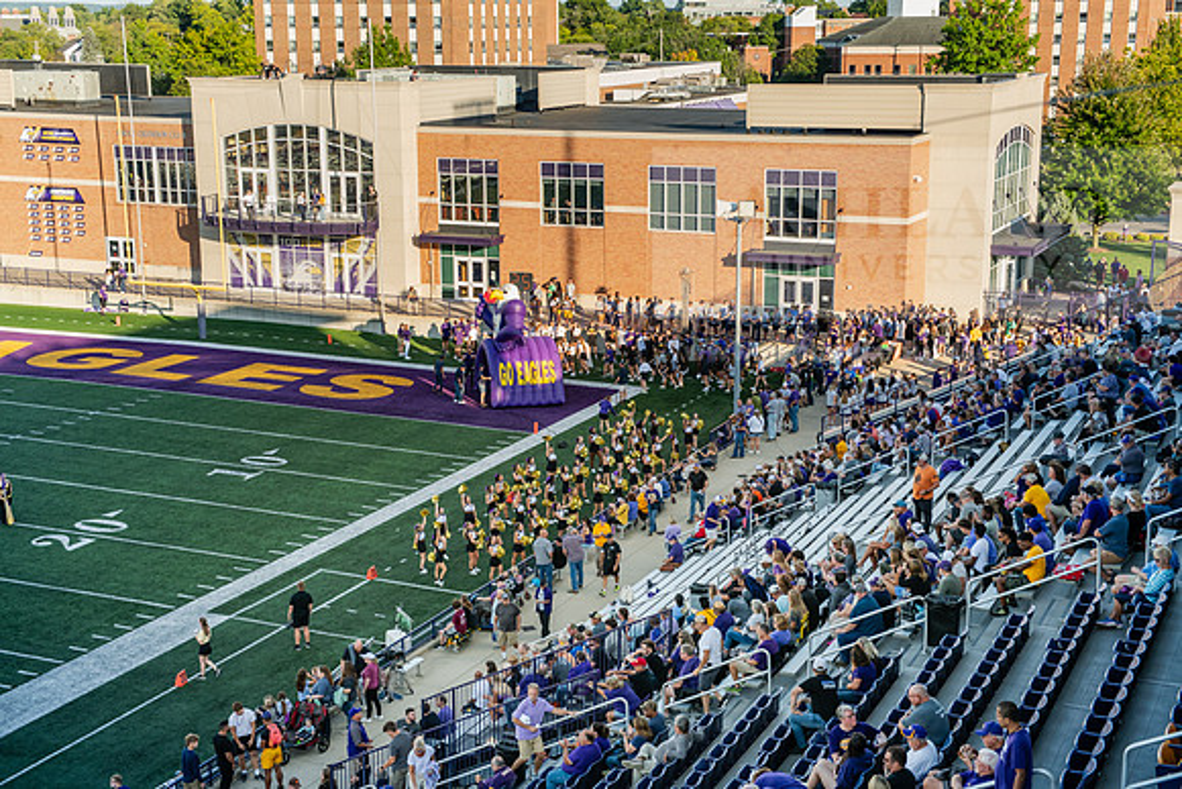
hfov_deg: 36.2
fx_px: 1806
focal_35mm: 55
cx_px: 591
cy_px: 394
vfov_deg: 24.6
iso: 320
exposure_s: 1/500
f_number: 5.6
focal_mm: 55
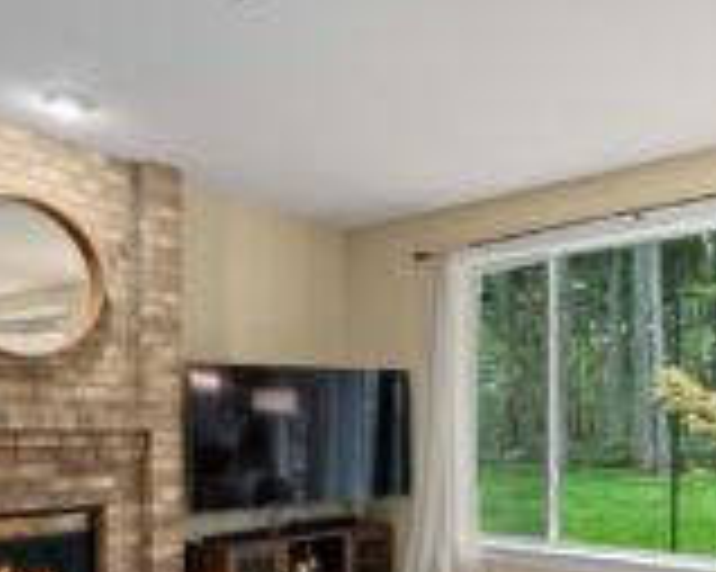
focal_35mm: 33
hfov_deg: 53.9
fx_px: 699
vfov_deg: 43.4
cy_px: 412
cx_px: 423
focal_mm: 14
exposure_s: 1/20
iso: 1250
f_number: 7.1
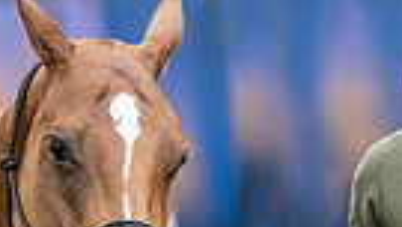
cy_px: 457
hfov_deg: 0.7
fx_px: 30769
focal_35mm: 2886
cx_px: 571
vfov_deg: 0.4
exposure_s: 1/3200
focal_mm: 300
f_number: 2.8
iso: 640
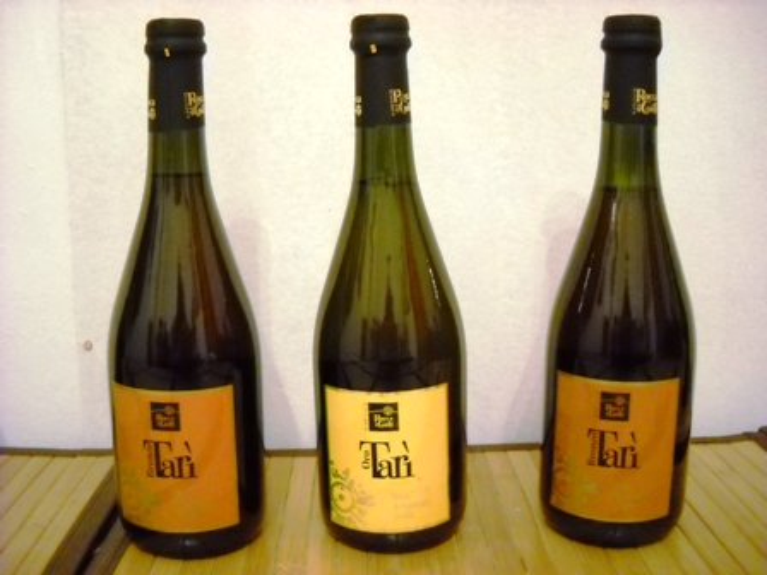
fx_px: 908
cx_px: 384
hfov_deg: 45.8
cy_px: 288
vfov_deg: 35.1
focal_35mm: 41
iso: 800
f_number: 3.1
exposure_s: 1/7
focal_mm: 6.72
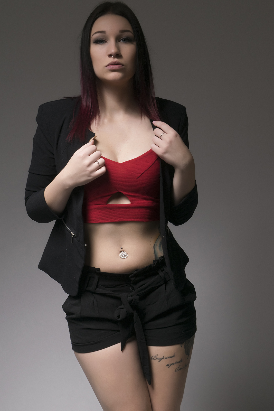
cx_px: 137
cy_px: 206
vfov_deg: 24.6
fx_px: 942
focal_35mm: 82
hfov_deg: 16.6
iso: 200
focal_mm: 55
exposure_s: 1/100
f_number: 18
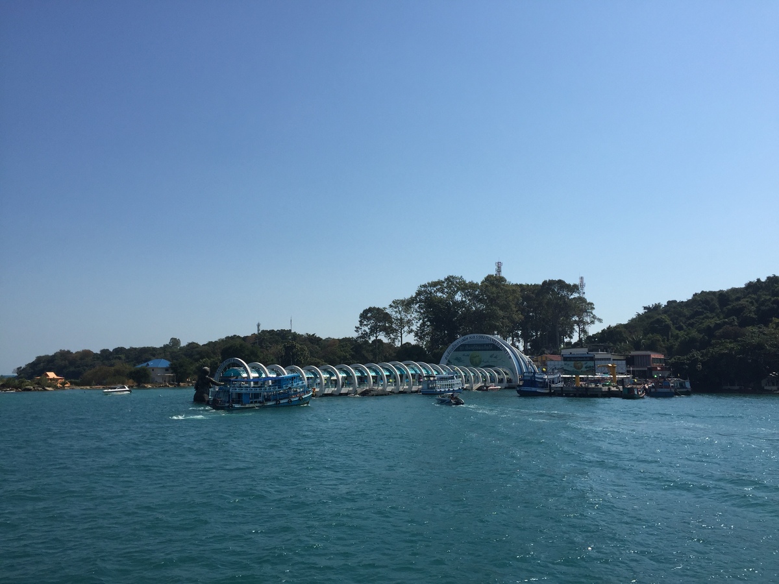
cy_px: 292
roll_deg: -0.8
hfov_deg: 61.7
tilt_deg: +7.6
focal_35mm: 29
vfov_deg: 48.2
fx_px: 653
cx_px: 390
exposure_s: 1/3968
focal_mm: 4.15
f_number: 2.2
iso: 32
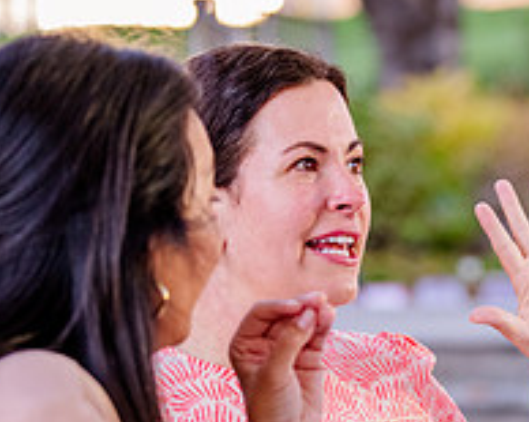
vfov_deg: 6.4
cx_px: 475
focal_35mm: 243
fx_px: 3803
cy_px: 282
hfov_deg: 7.9
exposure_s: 1/640
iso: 1000
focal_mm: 75
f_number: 2.8
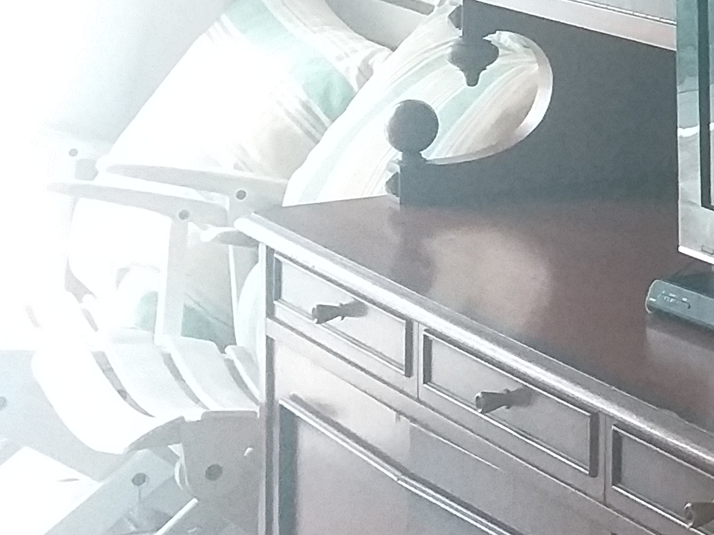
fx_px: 2371
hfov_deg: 14.3
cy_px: -125
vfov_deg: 12.5
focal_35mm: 115
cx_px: 1420
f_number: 1.7
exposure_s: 1/60
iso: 160
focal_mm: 3.93
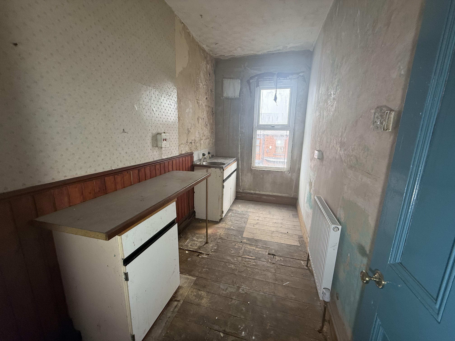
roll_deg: -0.6
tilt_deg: -12.0
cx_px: 228
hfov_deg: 102.1
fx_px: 184
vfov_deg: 85.7
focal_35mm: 14
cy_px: 170
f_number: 2.2
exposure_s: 1/99
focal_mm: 2.22
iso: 100
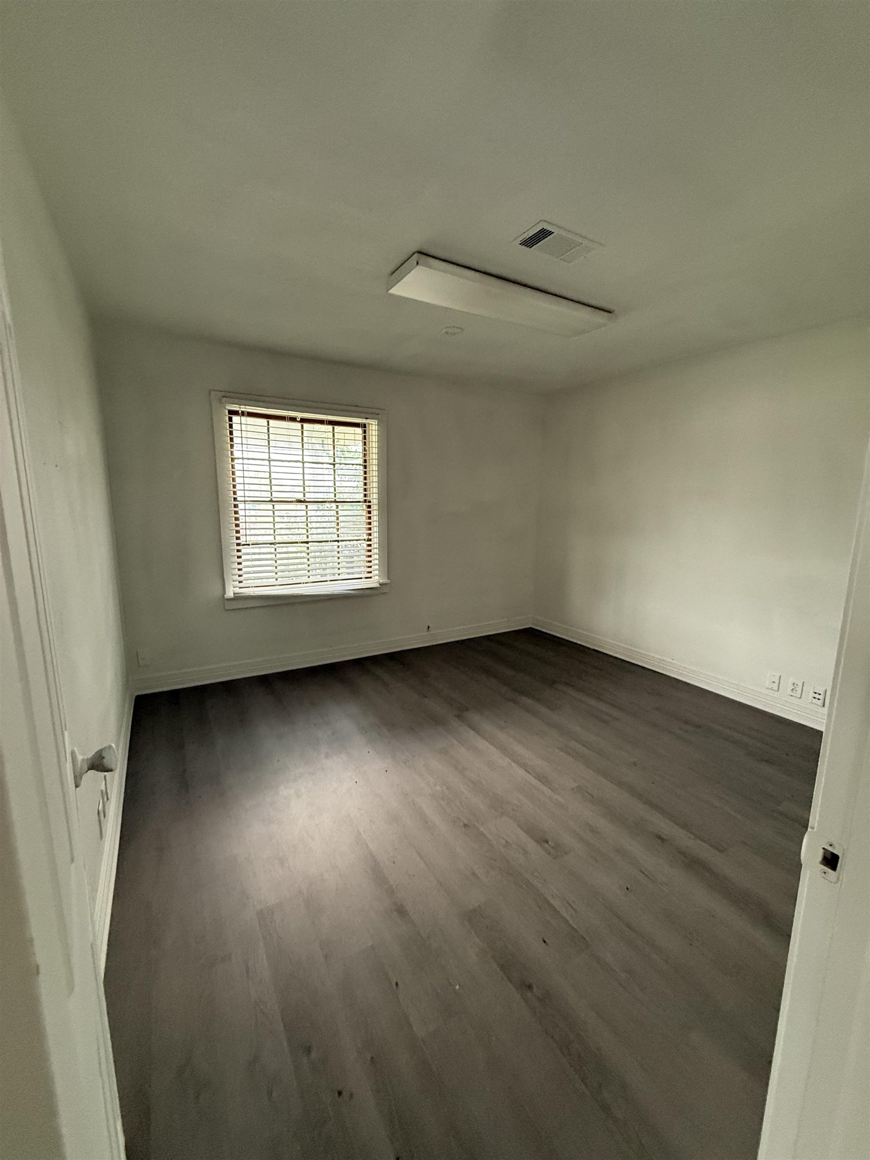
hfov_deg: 85.7
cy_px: 580
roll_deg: -1.9
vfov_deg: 102.1
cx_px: 435
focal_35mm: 14
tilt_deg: -8.0
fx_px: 469
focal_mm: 2.22
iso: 400
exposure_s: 1/60
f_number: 2.2
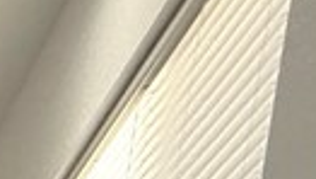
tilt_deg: -9.4
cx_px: -847
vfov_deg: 6.3
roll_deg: +0.5
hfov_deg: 9.0
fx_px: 998
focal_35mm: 119
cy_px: 876
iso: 125
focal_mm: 2.22
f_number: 2.2
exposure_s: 1/120
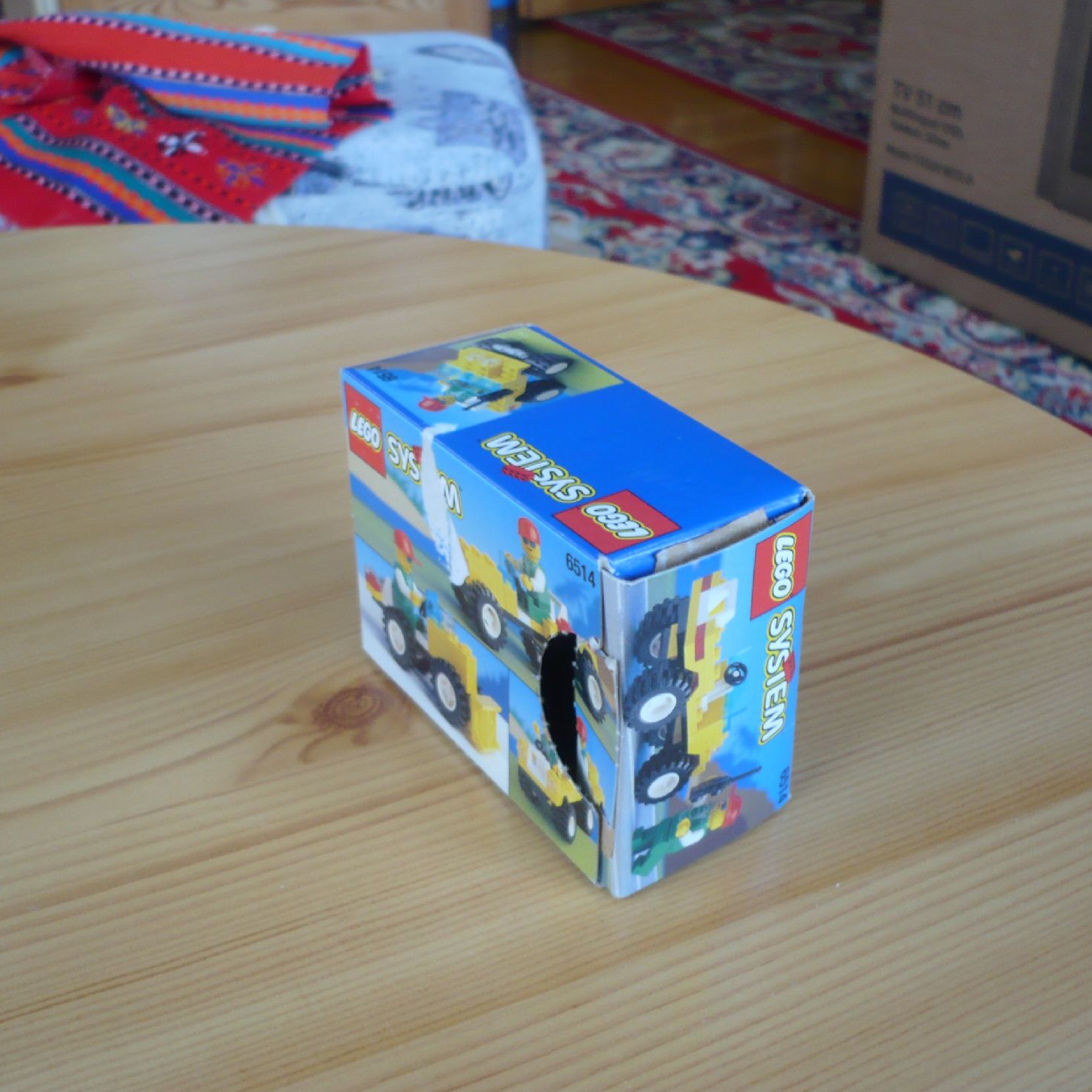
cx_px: 519
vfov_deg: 40.0
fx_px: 1499
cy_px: 547
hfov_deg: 40.0
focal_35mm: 42
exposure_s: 1/20
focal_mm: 5.8
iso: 100
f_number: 2.8
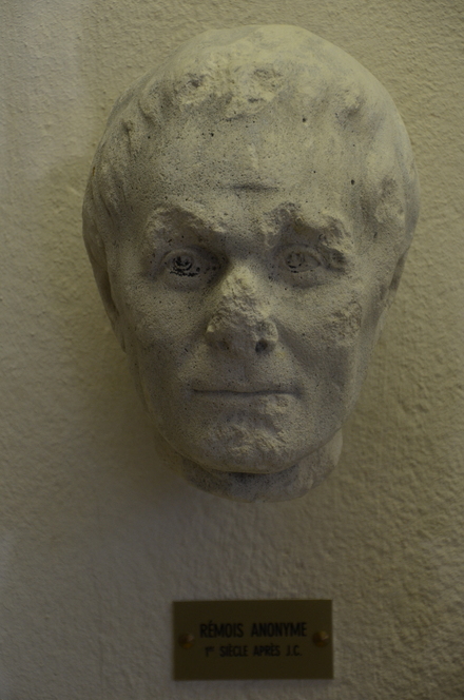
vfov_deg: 15.9
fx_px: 2504
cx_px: 232
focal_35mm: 129
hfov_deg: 10.6
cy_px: 350
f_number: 5.6
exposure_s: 1/200
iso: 1000
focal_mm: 86
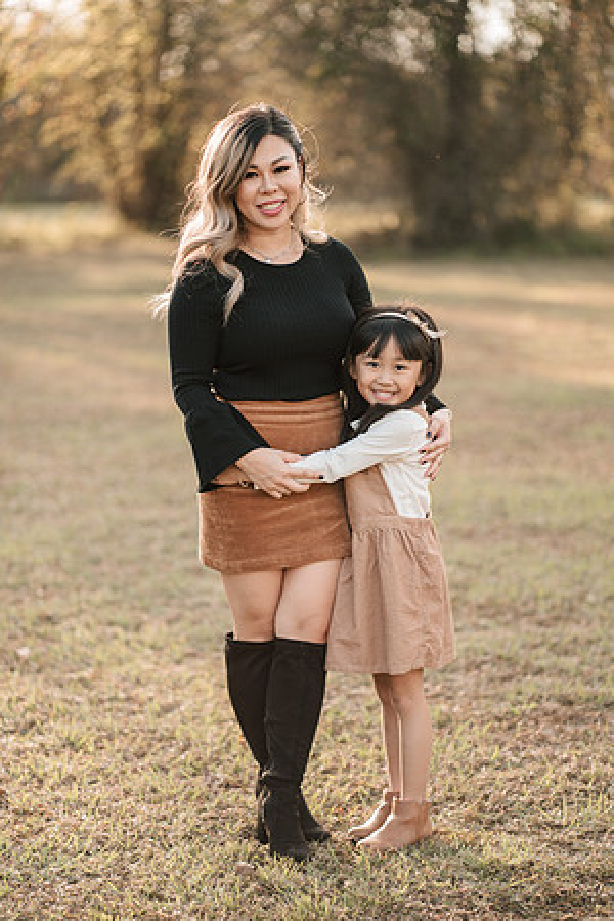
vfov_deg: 23.9
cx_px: 307
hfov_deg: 16.1
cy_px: 460
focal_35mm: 85
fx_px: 2174
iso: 80
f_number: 1.8
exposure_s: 1/400
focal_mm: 85
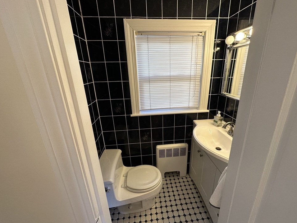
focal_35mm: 15
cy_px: 112
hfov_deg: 98.0
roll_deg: +1.1
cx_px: 158
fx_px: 129
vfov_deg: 81.7
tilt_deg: -18.6
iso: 125
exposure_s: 1/120
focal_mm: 2.22
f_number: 2.2
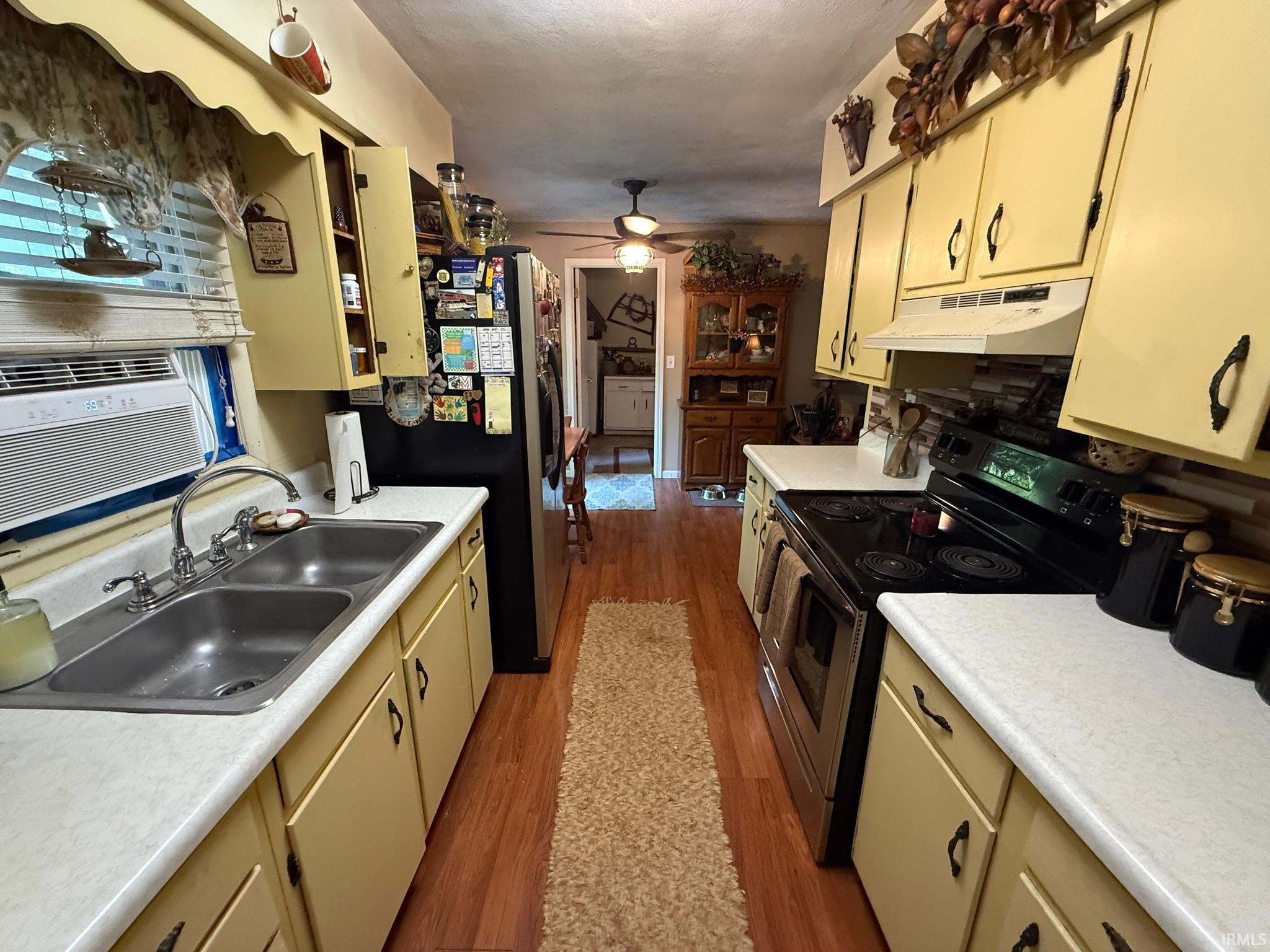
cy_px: 476
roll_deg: -0.8
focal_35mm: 14
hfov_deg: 102.1
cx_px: 635
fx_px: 514
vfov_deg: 85.7
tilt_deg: -15.3
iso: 640
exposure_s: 1/60
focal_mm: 2.22
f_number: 2.2
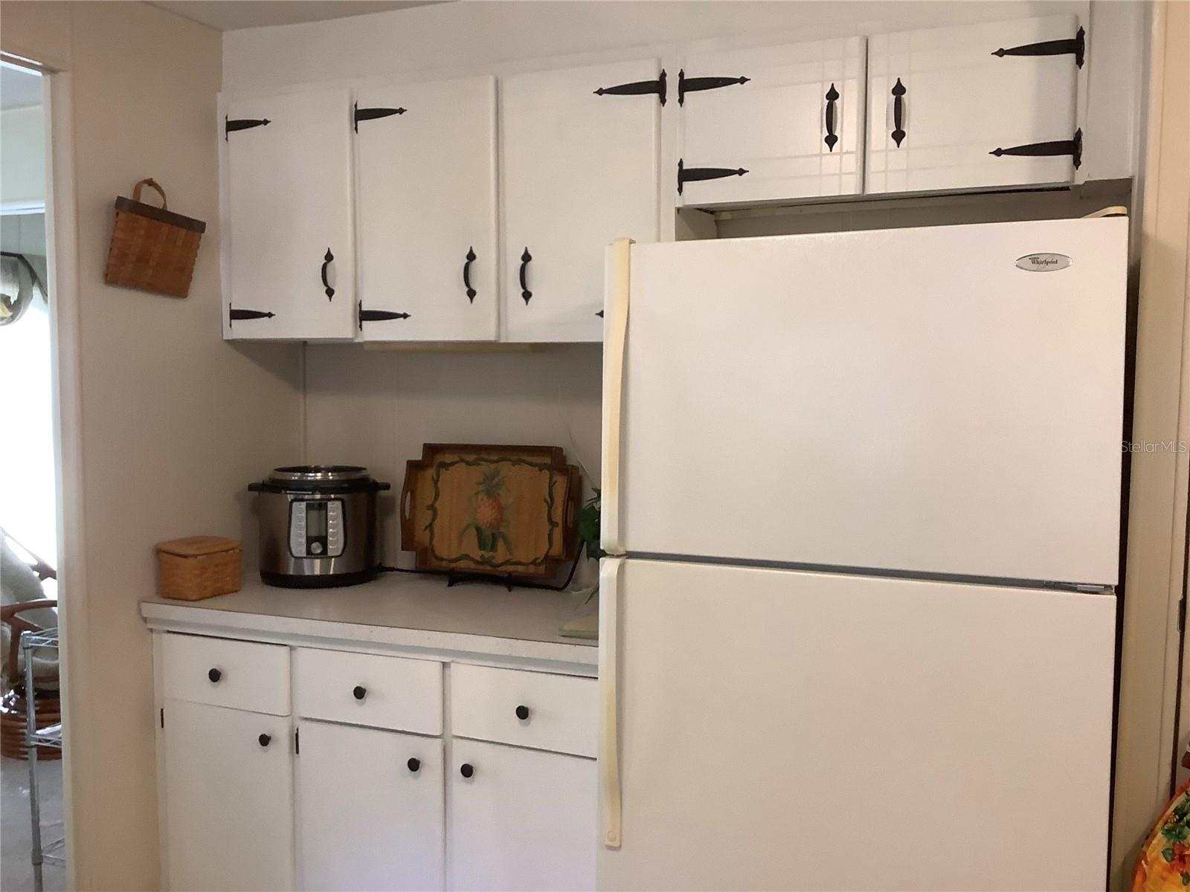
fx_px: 1066
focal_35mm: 31
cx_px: 595
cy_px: 446
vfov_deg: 45.4
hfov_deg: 58.4
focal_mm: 3.3
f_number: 2.4
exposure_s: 1/60
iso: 200
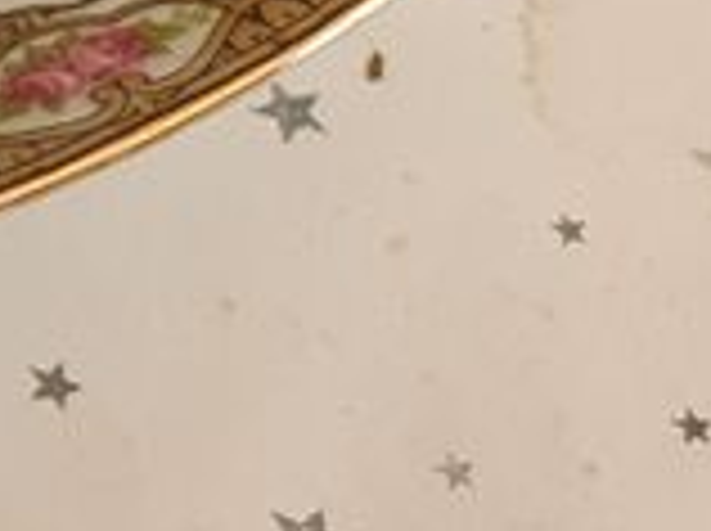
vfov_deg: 8.6
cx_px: -1084
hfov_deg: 10.2
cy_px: -396
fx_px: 3384
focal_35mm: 165
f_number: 2.4
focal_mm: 4.32
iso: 80
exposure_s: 1/100
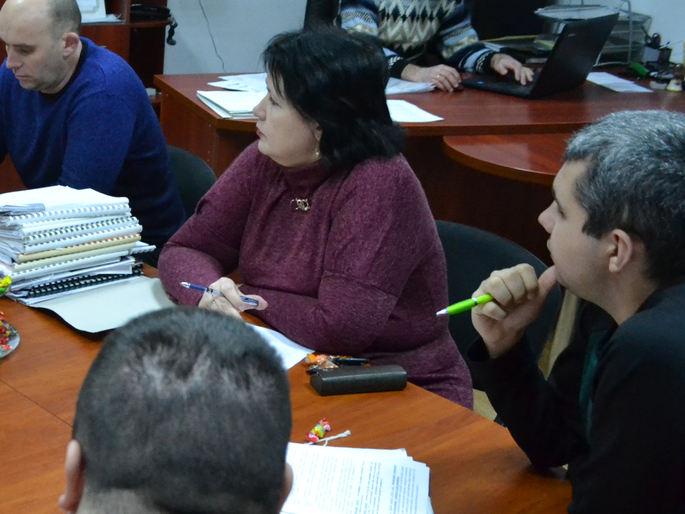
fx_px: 1128
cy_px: 343
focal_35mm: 57
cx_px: 0
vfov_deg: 25.5
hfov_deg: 31.3
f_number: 3.5
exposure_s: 1/80
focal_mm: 18
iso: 3200
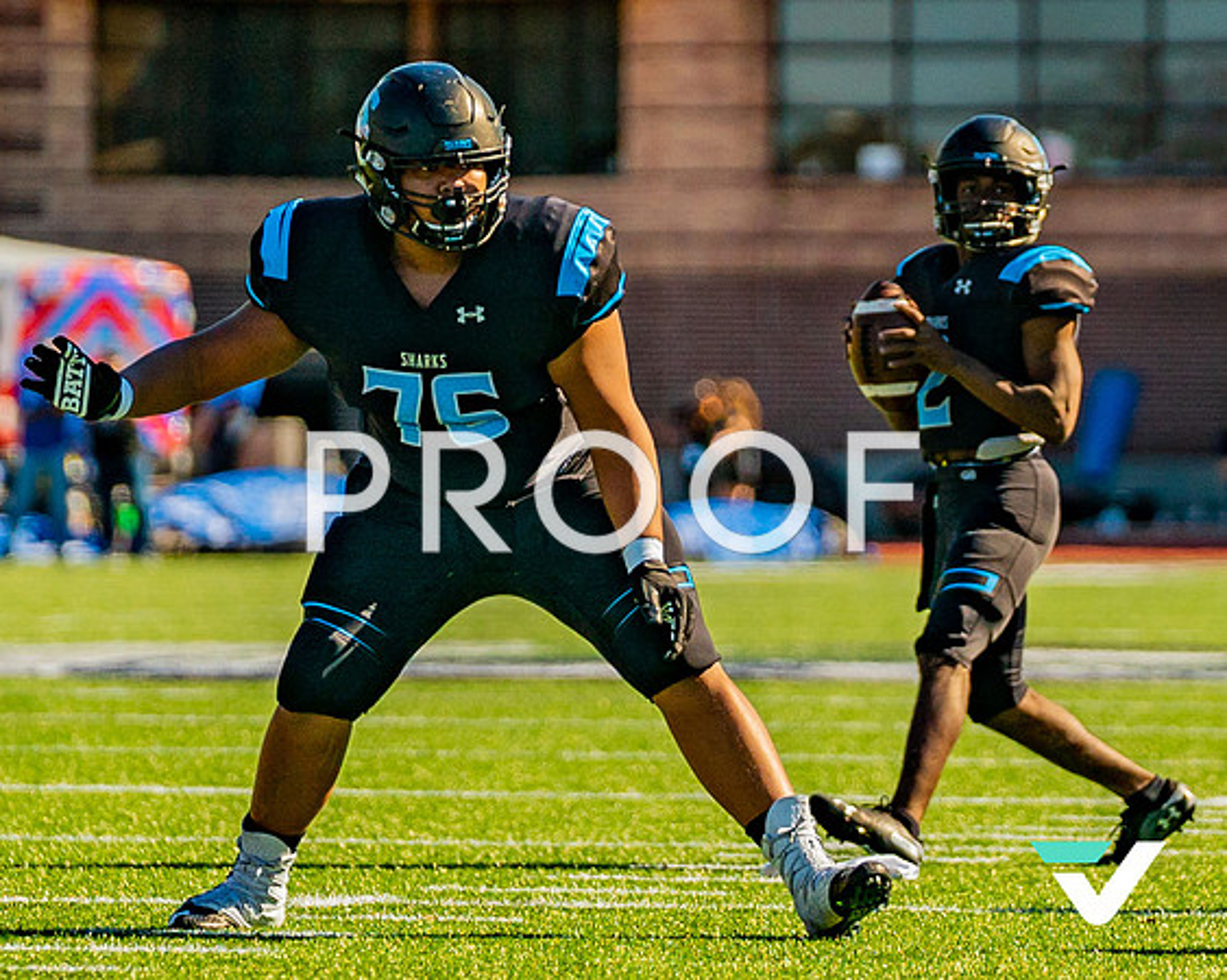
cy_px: 295
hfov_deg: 4.3
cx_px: 813
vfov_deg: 3.4
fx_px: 16352
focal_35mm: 450
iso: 400
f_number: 2.8
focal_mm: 173
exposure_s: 1/2000
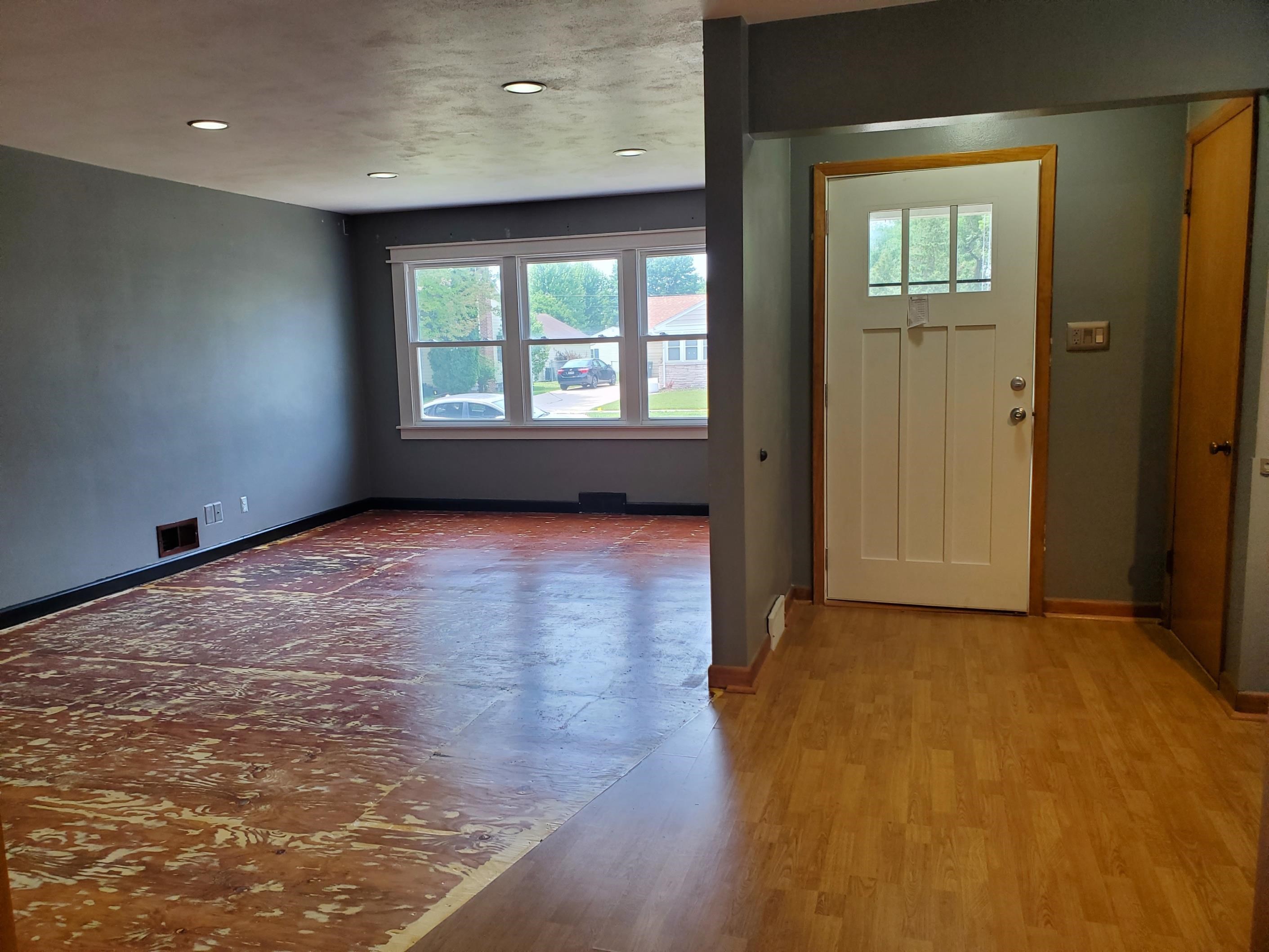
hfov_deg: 67.3
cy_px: 476
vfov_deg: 53.1
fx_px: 953
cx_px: 634
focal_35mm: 26
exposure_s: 1/120
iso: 125
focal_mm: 4.3
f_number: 2.4
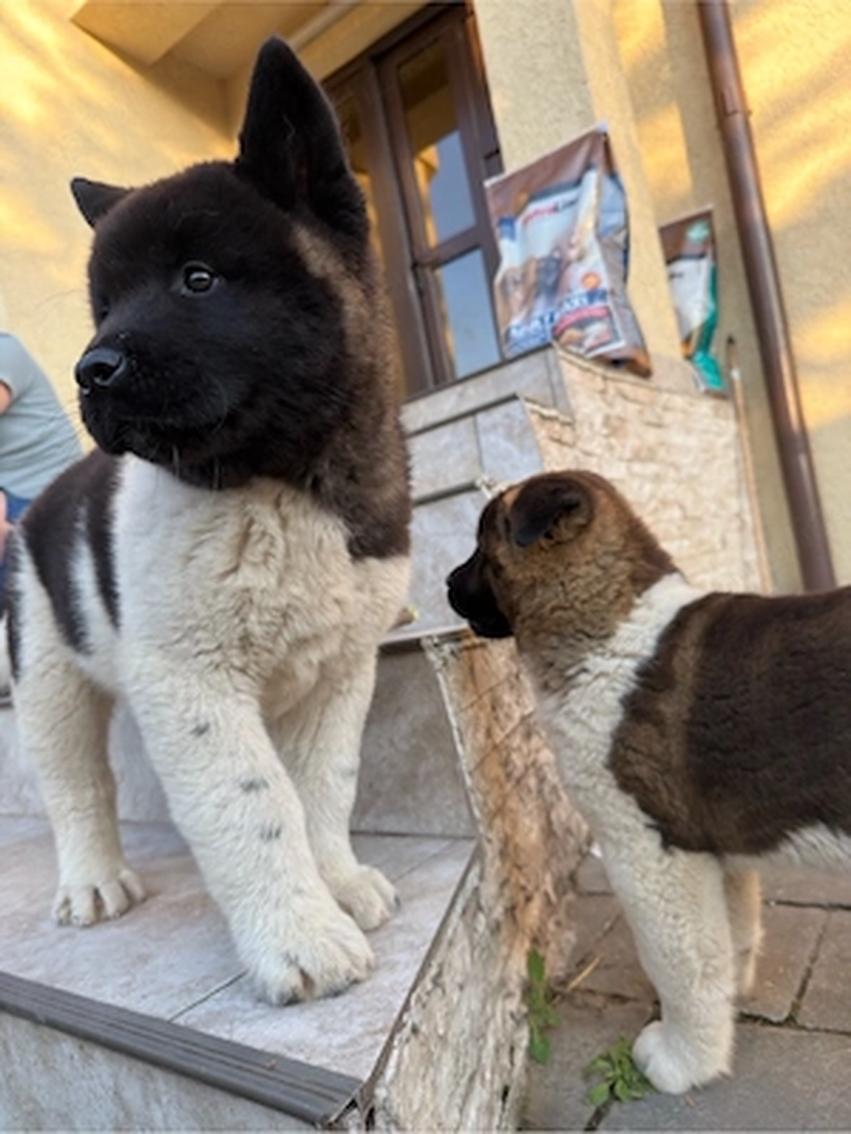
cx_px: 426
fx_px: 787
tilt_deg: +2.7
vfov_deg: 71.6
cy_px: 567
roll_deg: +12.0
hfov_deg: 56.8
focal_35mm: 24
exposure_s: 1/426
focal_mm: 6.76
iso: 64
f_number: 1.78
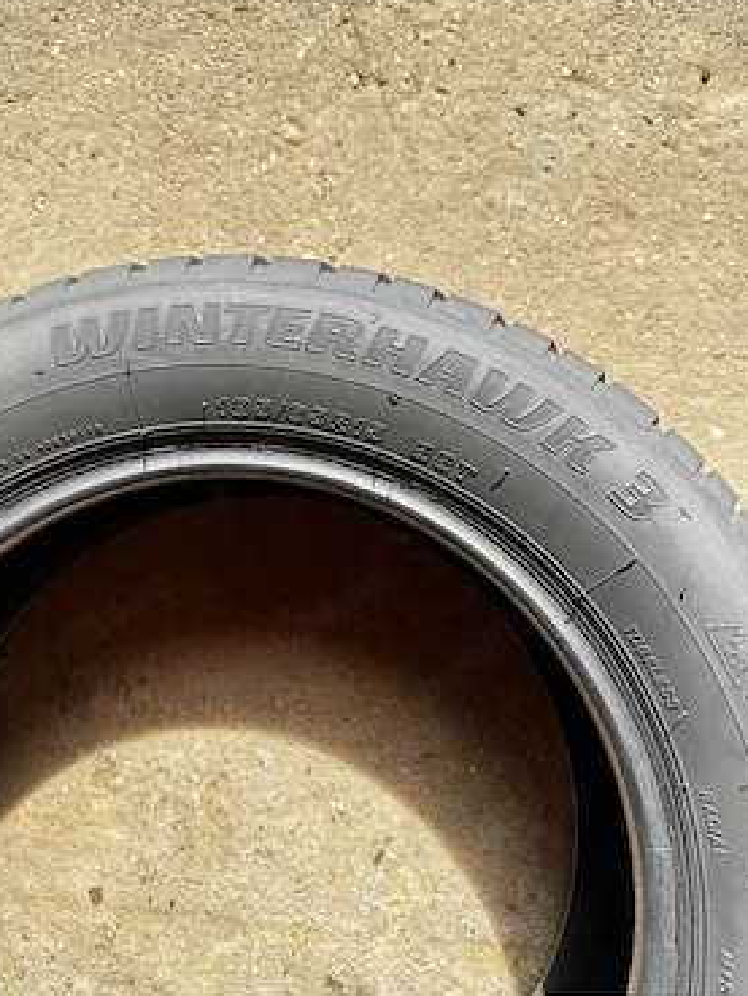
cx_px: 348
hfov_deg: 53.0
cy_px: 459
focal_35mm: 26
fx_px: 749
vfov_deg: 67.2
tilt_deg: -81.4
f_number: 1.78
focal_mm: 6.76
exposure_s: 1/604
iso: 80
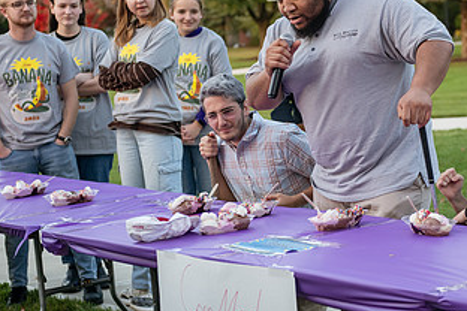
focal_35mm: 104
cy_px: 102
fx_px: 1349
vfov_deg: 13.1
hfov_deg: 19.6
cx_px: 320
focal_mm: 56
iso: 800
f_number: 3.2
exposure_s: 1/400
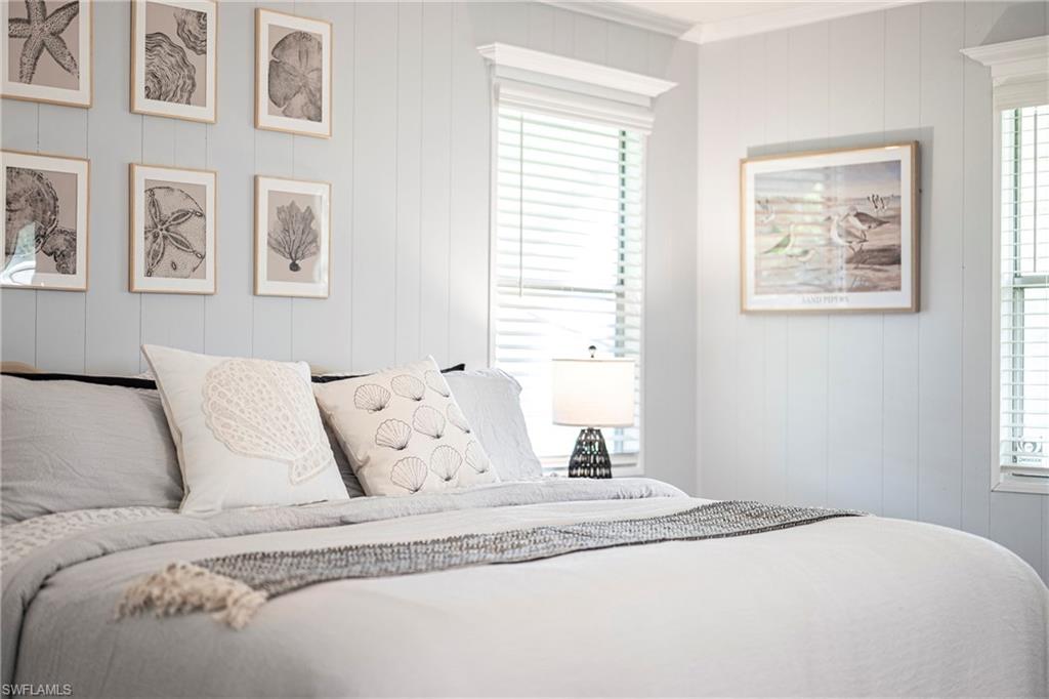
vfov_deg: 27.0
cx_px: 524
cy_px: 350
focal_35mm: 50
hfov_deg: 39.6
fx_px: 1456
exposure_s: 1/125
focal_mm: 50
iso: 250
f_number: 1.8
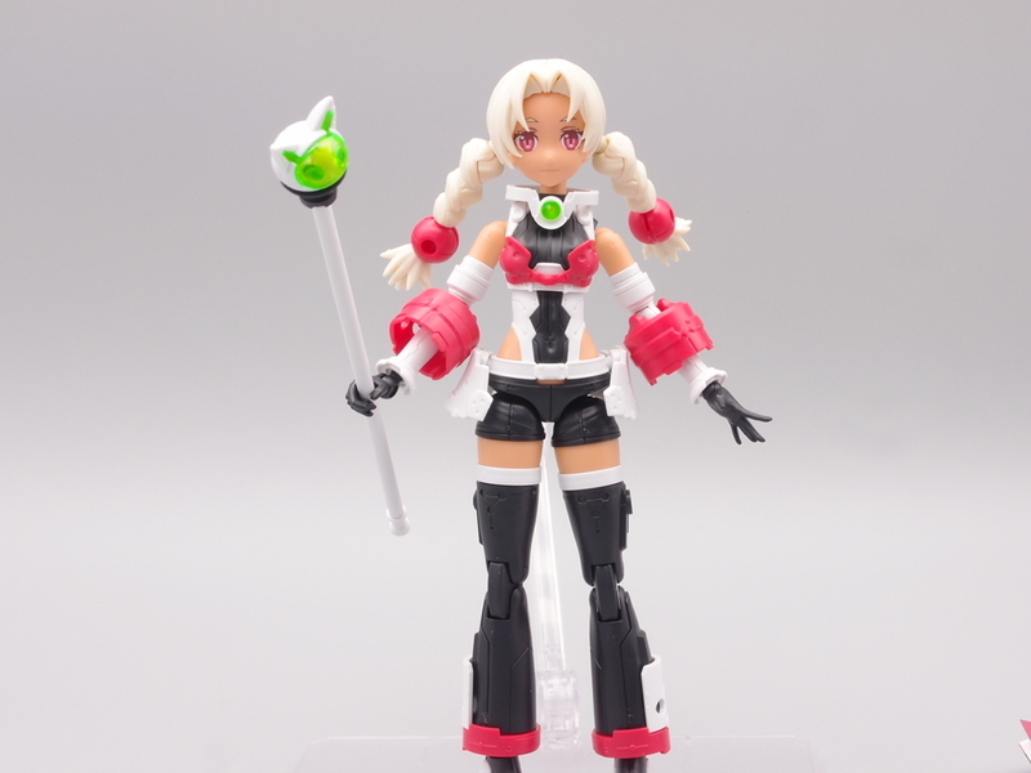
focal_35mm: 65
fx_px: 1936
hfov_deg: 29.8
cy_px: 386
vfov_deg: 22.6
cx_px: 516
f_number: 8
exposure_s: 1/8
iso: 100
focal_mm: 14.05
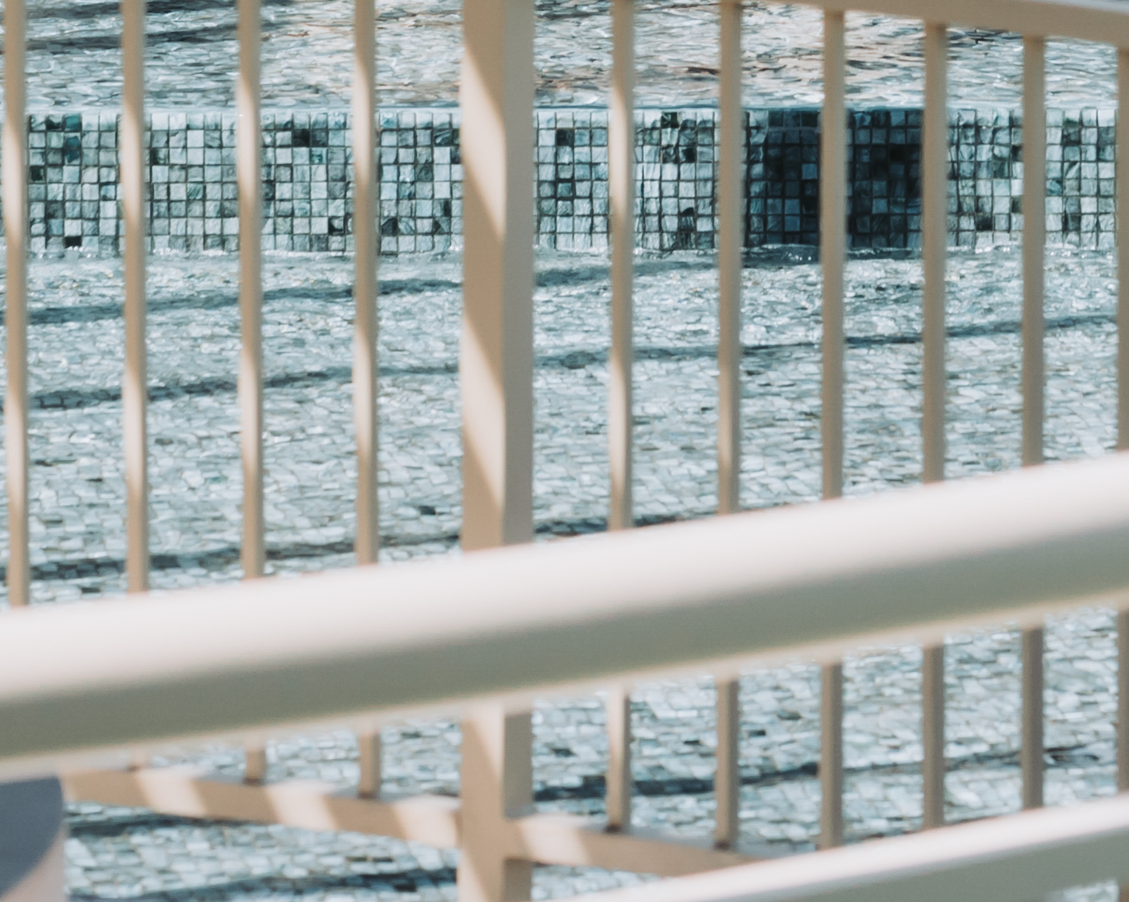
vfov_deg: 4.3
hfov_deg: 5.5
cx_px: 1293
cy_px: -1324
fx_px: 11692
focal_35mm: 350
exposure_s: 1/400
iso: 100
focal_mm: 80
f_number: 6.4
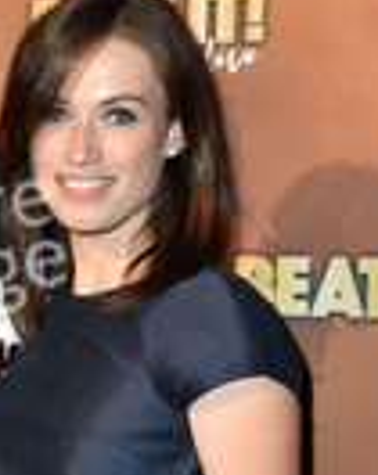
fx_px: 2077
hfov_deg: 10.3
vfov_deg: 12.9
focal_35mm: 148
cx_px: -14
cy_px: 446
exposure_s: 1/125
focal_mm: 52
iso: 500
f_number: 5.6
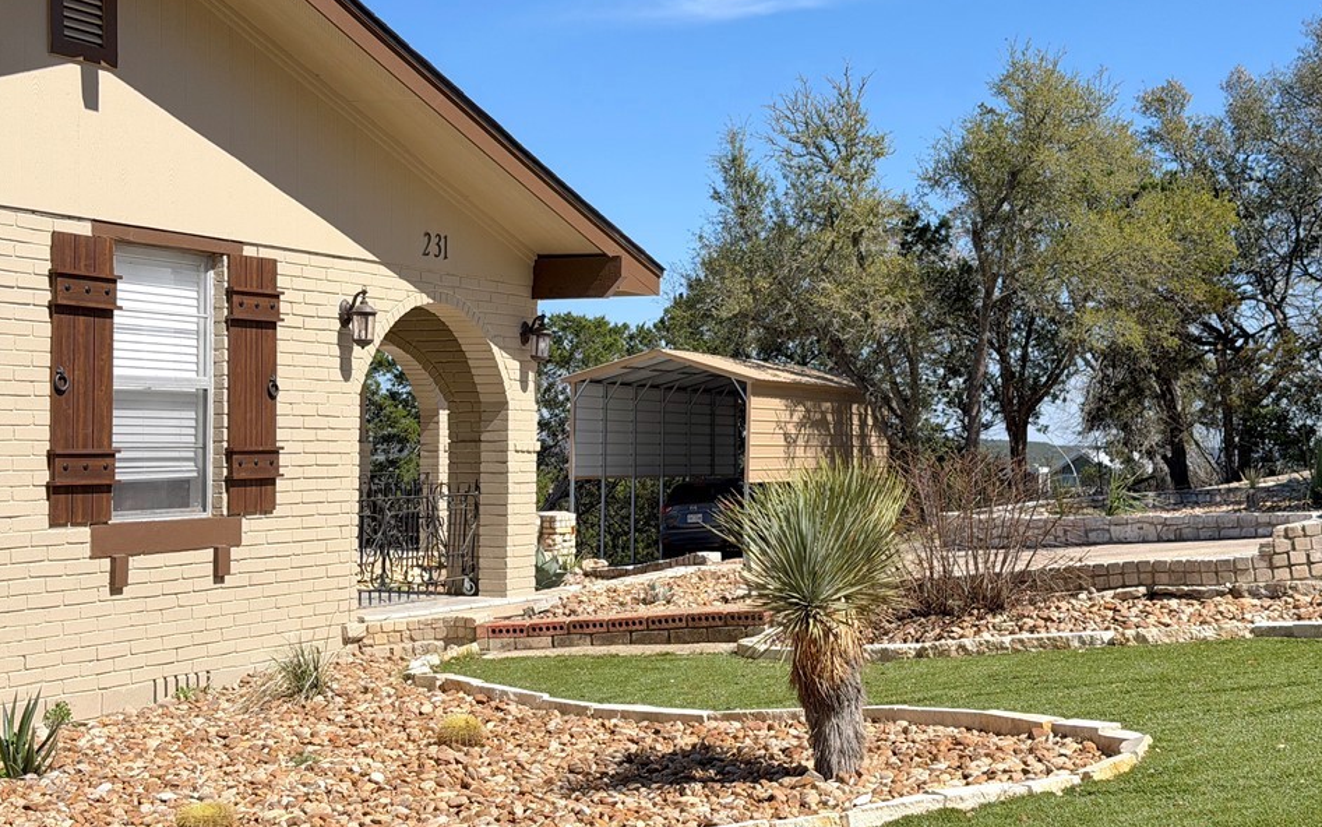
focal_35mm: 55
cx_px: 683
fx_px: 1982
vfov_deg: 23.5
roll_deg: +0.1
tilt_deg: +2.4
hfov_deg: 36.9
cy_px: 362
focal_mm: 6.76
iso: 64
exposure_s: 1/6024
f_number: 1.78
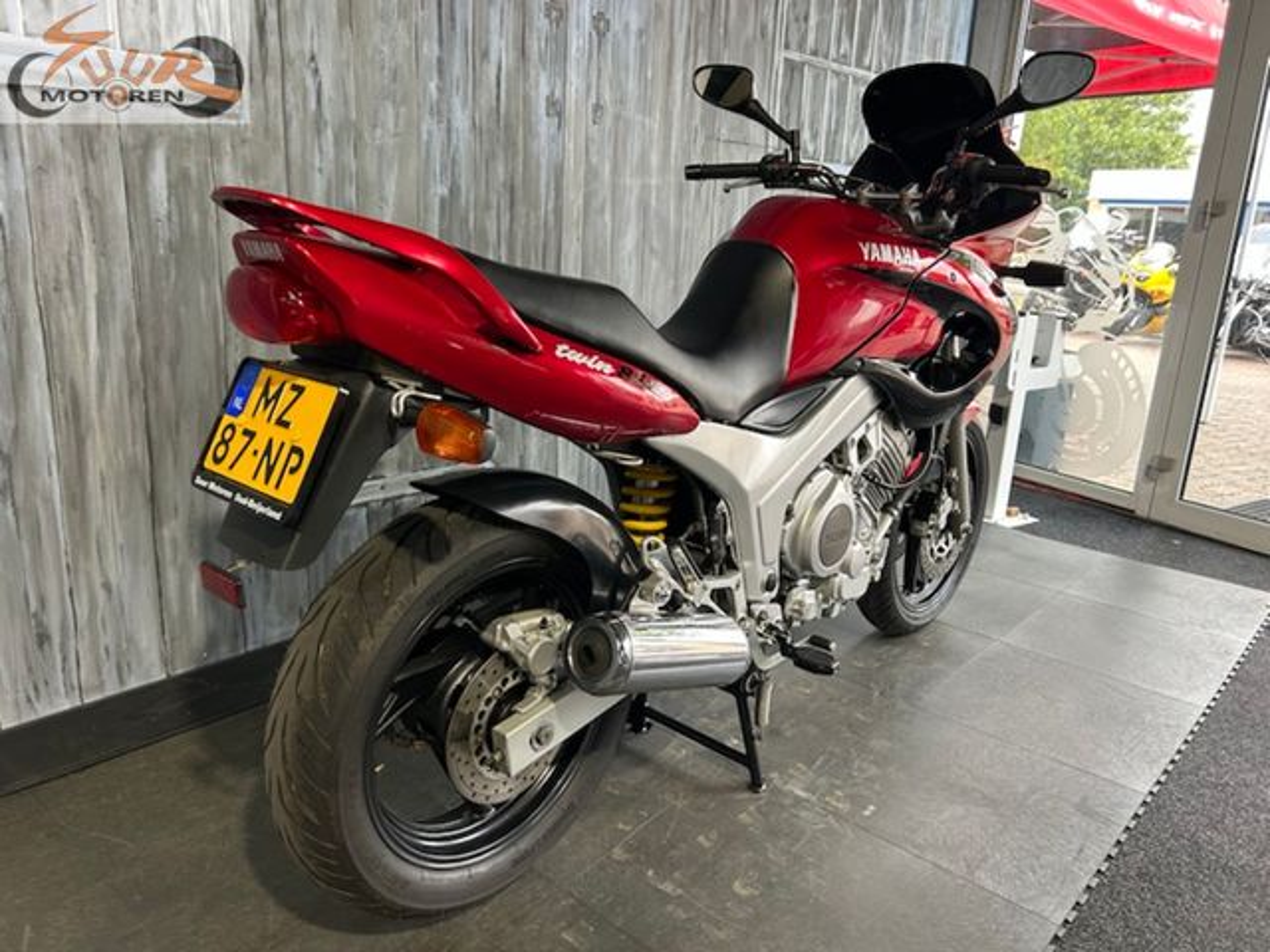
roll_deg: -2.5
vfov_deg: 53.1
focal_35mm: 26
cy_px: 476
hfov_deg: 67.3
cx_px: 635
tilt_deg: -15.8
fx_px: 954
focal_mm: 5.7
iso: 100
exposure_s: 1/100
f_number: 1.5
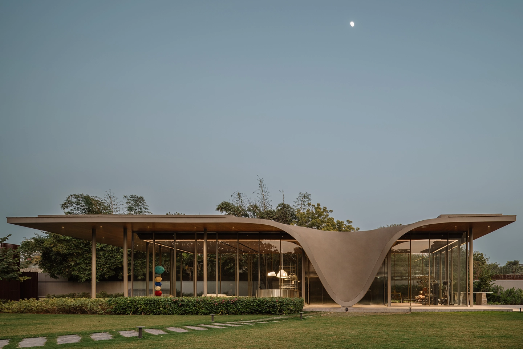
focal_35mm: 19
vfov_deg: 64.6
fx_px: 276
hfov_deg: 86.9
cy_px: 174
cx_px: 262
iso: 100
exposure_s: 1.3
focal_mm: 19
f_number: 10
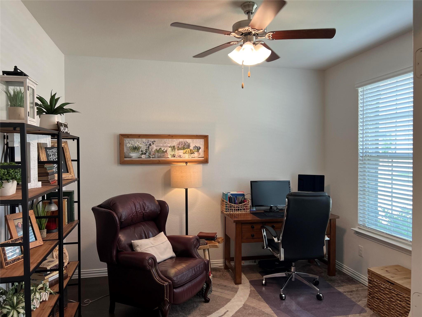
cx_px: 211
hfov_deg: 67.3
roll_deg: -0.1
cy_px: 158
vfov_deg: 53.1
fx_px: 317
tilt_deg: -0.7
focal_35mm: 26
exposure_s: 1/120
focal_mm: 5.7
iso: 64
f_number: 1.5
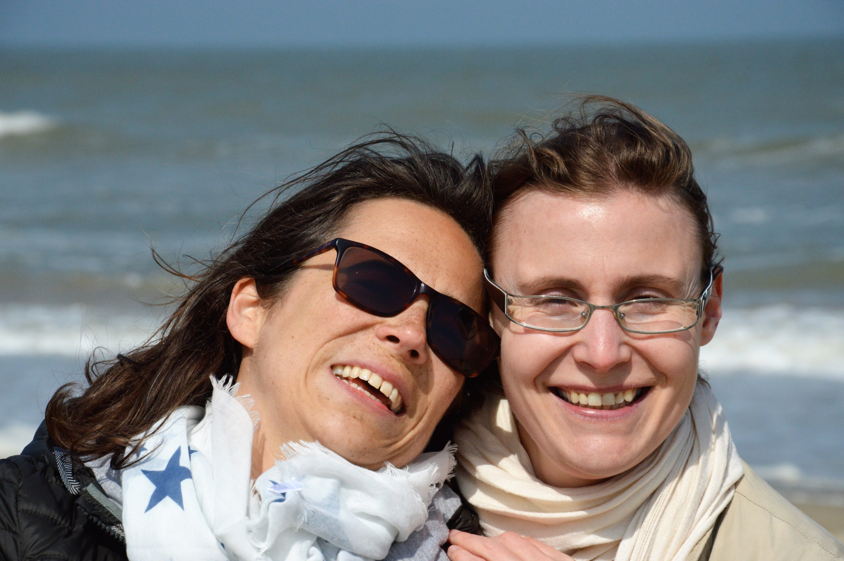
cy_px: 280
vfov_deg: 8.7
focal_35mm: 158
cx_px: 422
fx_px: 3689
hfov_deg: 13.1
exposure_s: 1/4000
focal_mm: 105
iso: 800
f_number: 9
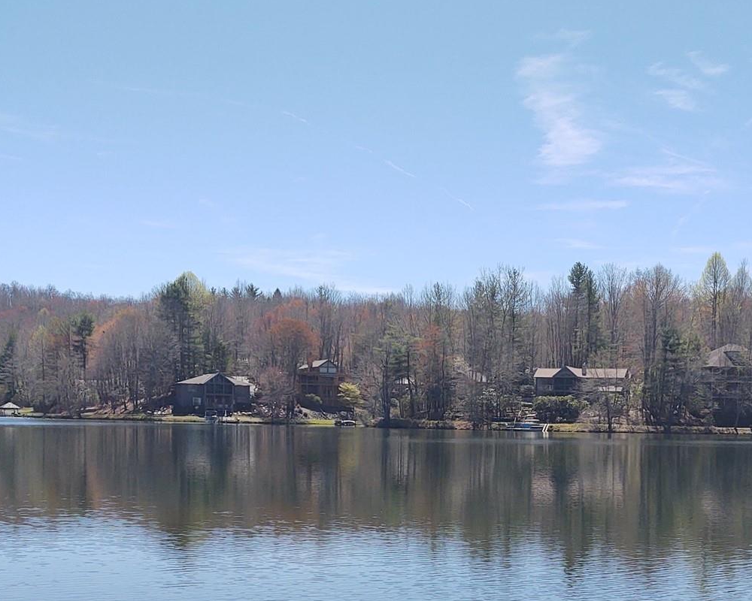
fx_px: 1202
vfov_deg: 27.4
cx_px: 464
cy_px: 502
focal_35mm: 54
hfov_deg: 34.6
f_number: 1.7
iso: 100
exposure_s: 1/4660
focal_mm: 4.75
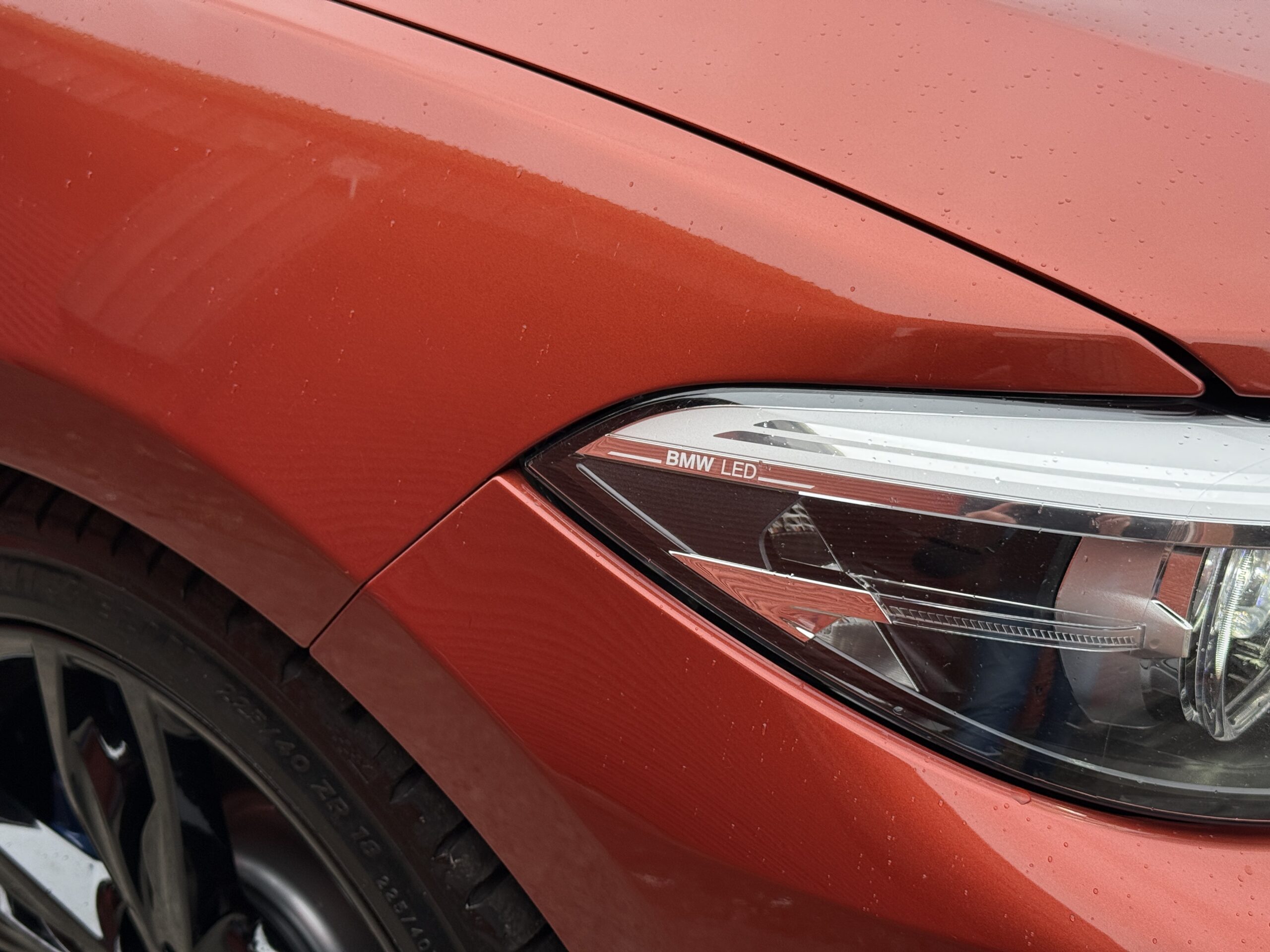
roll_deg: +5.5
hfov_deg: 39.7
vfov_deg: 30.3
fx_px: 1761
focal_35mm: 48
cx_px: 635
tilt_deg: -29.2
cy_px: 476
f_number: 1.78
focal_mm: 6.76
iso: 64
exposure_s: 1/939
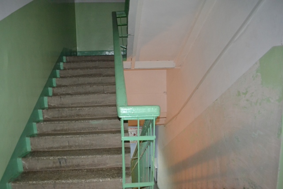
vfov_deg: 48.0
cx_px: 142
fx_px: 212
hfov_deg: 67.4
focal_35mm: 27
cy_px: 94
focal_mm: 18
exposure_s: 1/60
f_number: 3.5
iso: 3200
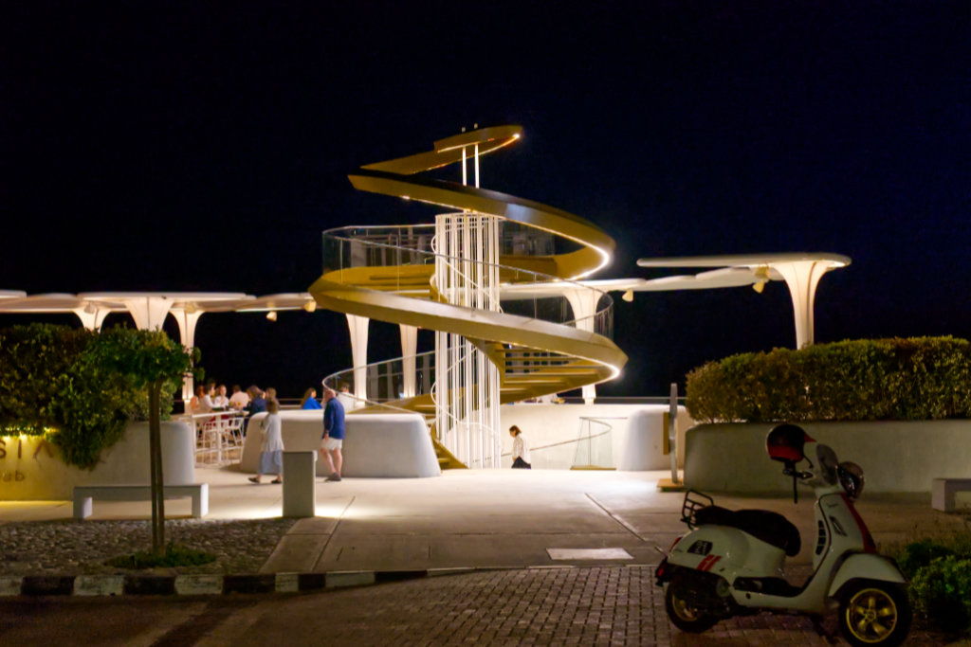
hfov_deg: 43.6
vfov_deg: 29.9
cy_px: 324
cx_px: 486
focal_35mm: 45
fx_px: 1214
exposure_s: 1/60
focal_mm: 30
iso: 6400
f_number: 2.8
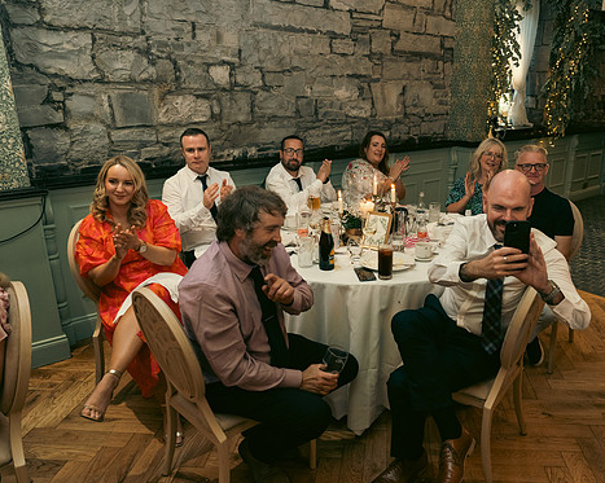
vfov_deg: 51.5
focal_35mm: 28
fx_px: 501
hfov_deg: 61.5
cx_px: 373
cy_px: 242
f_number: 3.5
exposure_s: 1/160
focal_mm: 24
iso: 2500
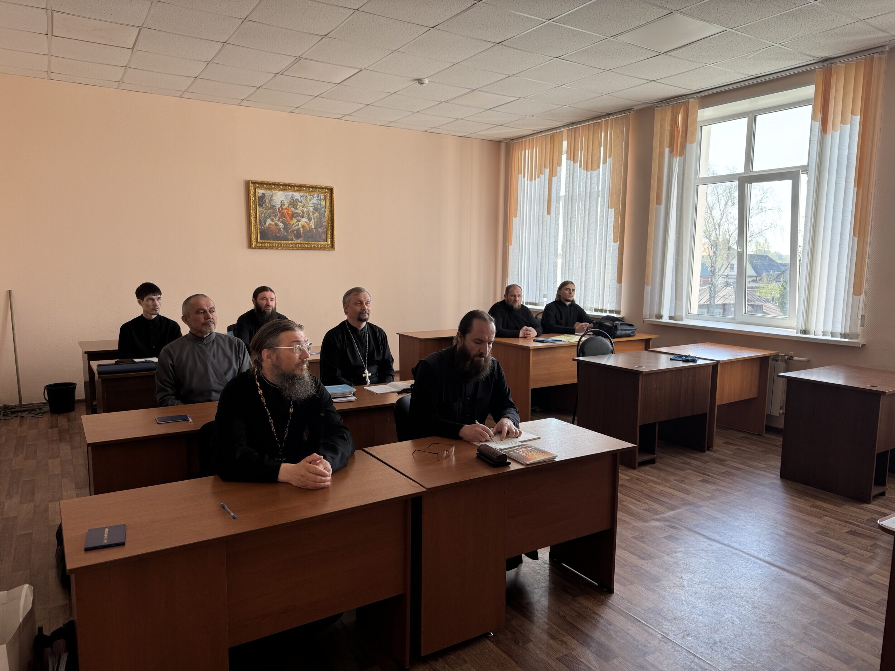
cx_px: 448
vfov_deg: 56.8
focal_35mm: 24
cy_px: 336
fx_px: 621
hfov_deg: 71.6
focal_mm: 6.76
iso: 64
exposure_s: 1/200
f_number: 1.78
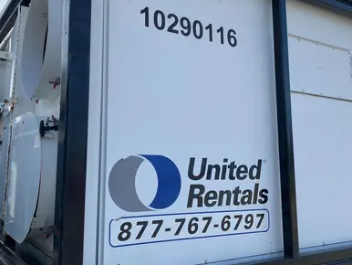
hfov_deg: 49.9
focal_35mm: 37
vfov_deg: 38.6
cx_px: 149
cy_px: 106
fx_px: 376
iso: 32
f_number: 1.8
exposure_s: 1/1808
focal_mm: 4.25
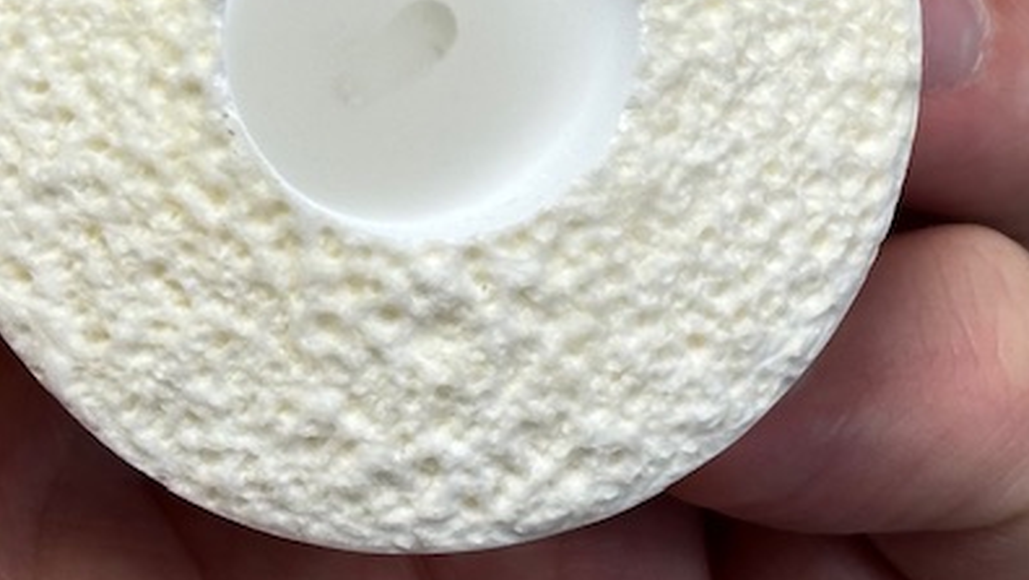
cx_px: 912
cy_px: -367
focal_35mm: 169
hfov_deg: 12.6
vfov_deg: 7.0
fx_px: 4612
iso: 50
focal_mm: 6.86
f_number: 1.78
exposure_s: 1/100
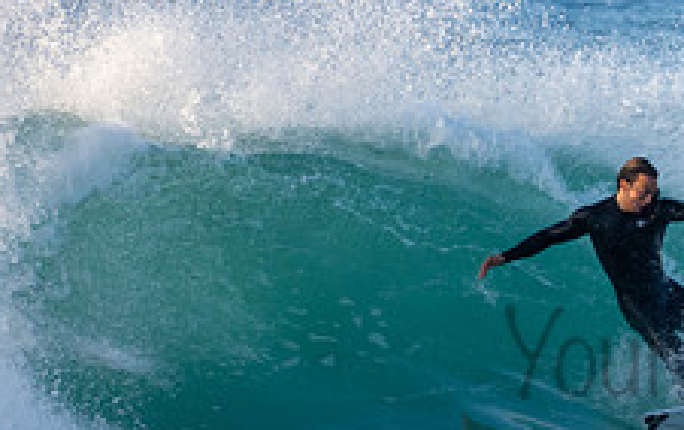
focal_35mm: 1958
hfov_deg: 1.1
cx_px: 817
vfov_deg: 0.7
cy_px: 326
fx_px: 36554
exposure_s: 1/1250
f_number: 5.6
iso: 500
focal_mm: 500
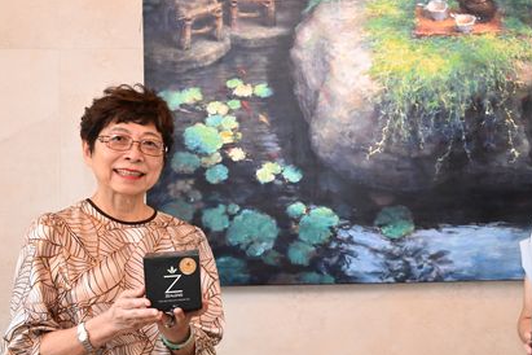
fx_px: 950
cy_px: 225
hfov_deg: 30.8
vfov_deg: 21.1
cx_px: 392
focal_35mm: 64
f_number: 5.6
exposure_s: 1/100
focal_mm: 24.5
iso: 2000
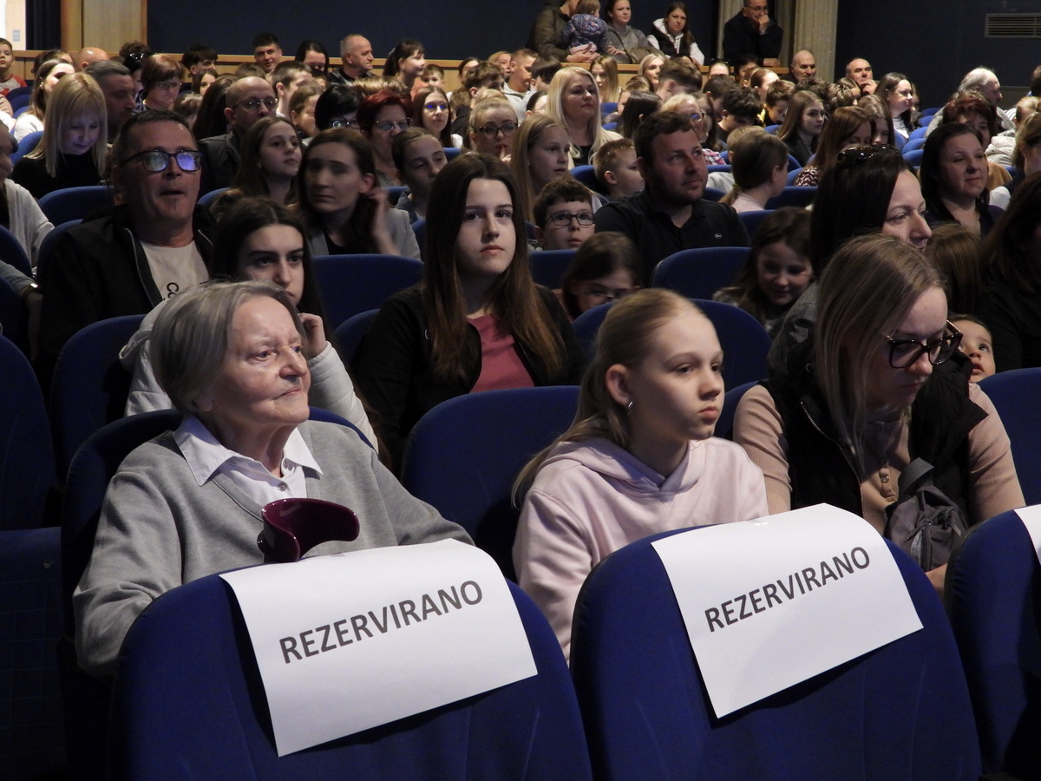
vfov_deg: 19.6
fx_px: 2255
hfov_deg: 26.0
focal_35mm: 75
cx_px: 520
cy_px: 390
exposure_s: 1/13
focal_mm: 13.5
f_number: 3.5
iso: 800
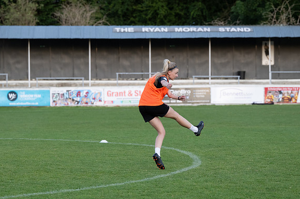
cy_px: 100
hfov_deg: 14.5
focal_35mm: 142
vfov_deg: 9.6
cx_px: 149
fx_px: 1182
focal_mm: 94
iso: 1000
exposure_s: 1/640
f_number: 3.2
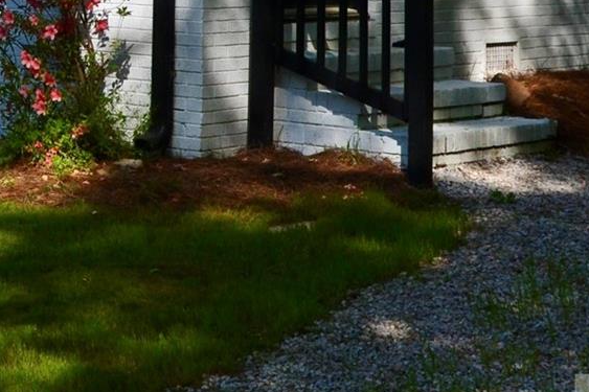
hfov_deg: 16.3
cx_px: -152
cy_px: -143
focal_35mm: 120
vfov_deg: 11.1
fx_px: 1963
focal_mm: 22
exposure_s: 1/320
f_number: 10
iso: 400
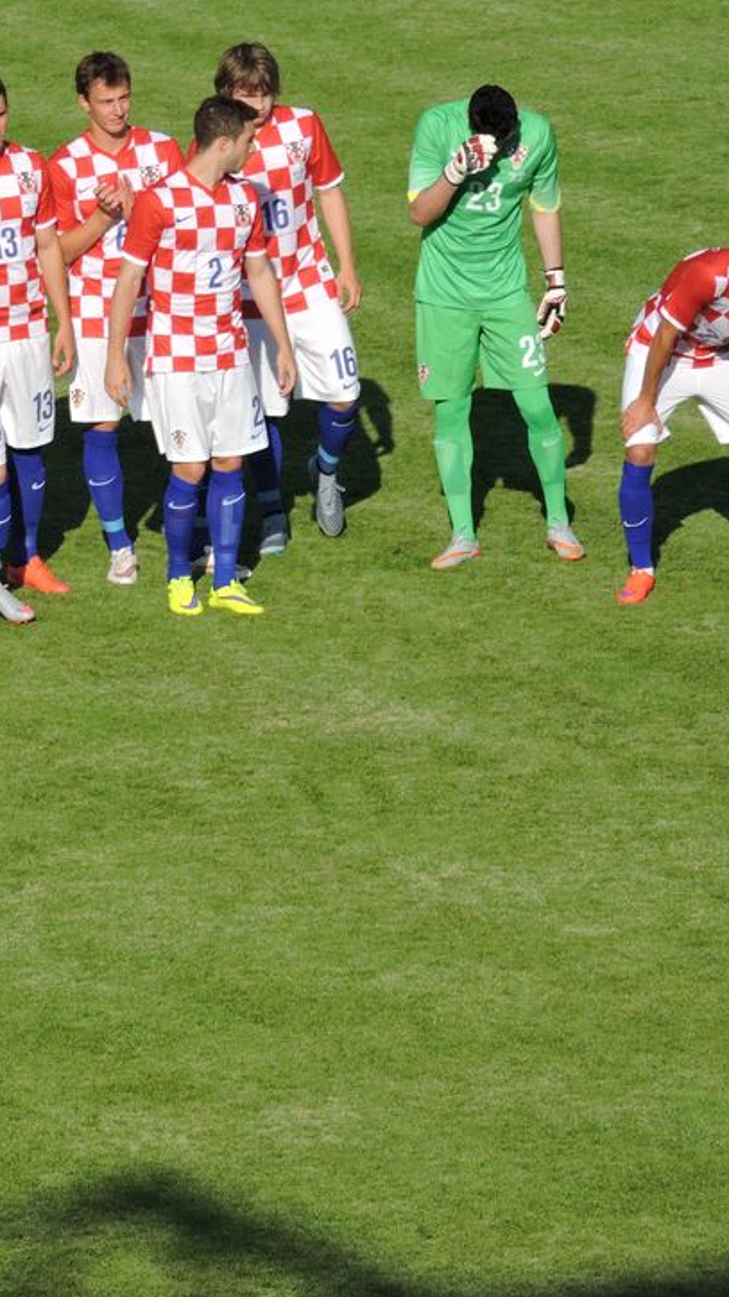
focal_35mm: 424
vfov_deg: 5.1
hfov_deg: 2.9
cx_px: -38
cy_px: 634
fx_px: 14577
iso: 100
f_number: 4.7
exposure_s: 1/640
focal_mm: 49.1
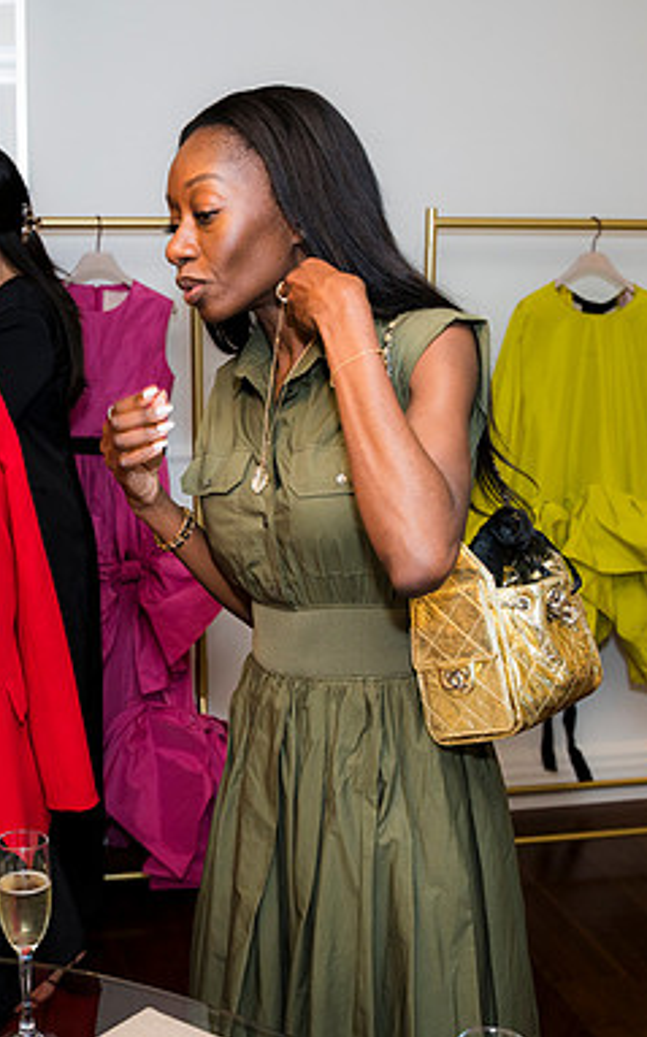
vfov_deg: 39.6
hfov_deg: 25.2
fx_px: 1440
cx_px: 238
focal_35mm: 51
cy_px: 521
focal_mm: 33
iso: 800
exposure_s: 1/100
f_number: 4.5
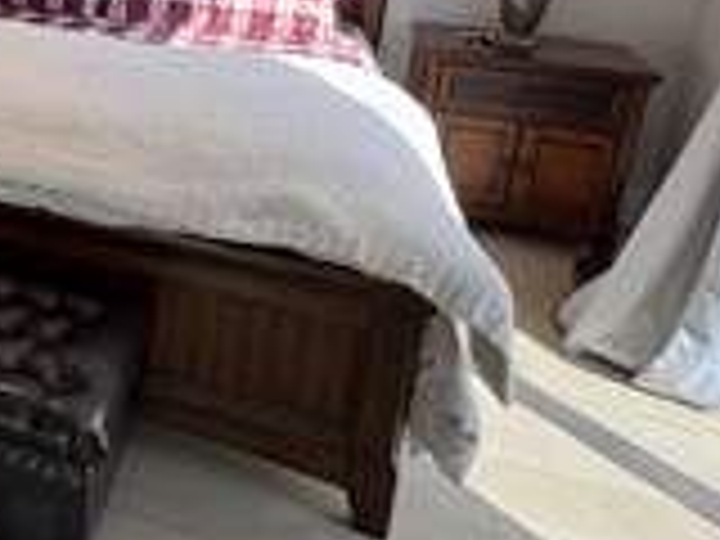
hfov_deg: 37.5
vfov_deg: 32.1
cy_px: 20
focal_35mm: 42
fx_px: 874
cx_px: -72
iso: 64
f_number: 2.2
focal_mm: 2.22
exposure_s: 1/99
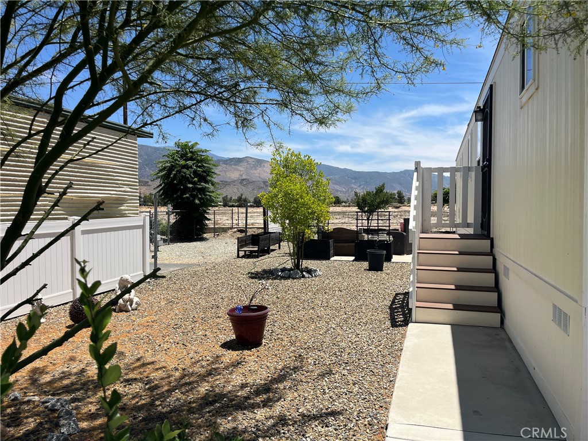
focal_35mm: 26
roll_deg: -0.1
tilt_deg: -1.4
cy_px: 220
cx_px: 294
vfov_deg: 53.1
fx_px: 442
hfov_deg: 67.3
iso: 50
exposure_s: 1/4310
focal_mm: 5.1
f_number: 1.6
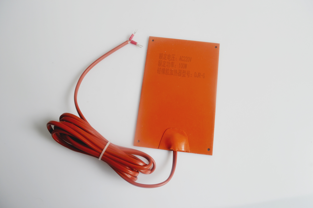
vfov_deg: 47.7
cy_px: 104
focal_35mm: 27
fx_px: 234
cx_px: 156
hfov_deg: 67.5
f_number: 5.6
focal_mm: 18
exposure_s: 1/60
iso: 140
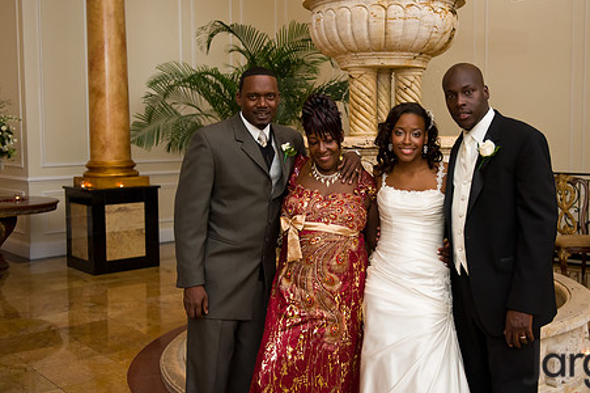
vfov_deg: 29.8
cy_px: 176
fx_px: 737
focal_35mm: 45
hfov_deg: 43.5
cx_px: 340
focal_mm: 35
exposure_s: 1/125
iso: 1600
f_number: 3.2
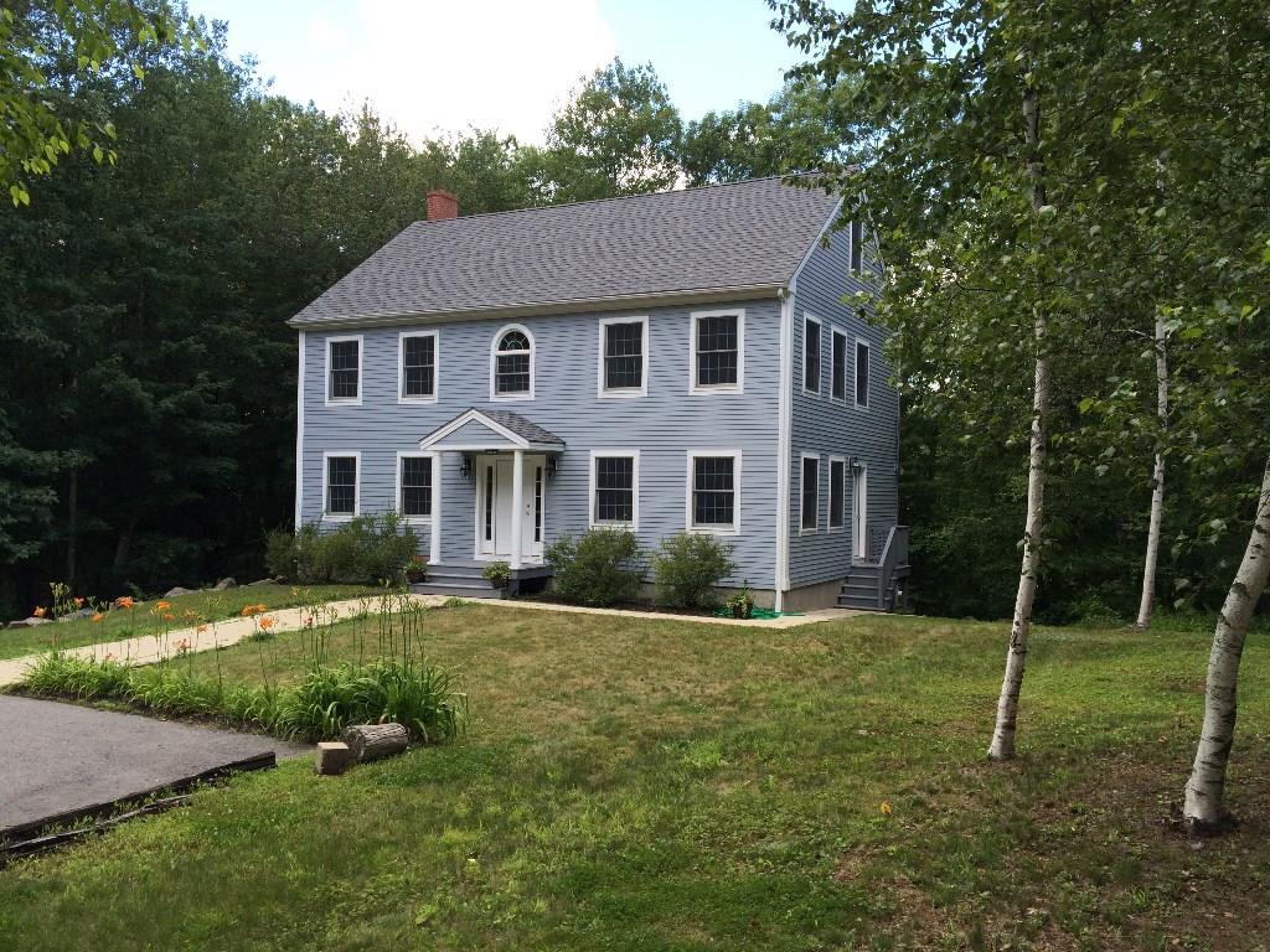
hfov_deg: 61.7
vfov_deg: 48.2
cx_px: 635
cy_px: 476
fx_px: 1064
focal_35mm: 29
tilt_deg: +1.7
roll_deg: -0.2
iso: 32
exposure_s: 1/533
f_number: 2.2
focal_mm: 4.15
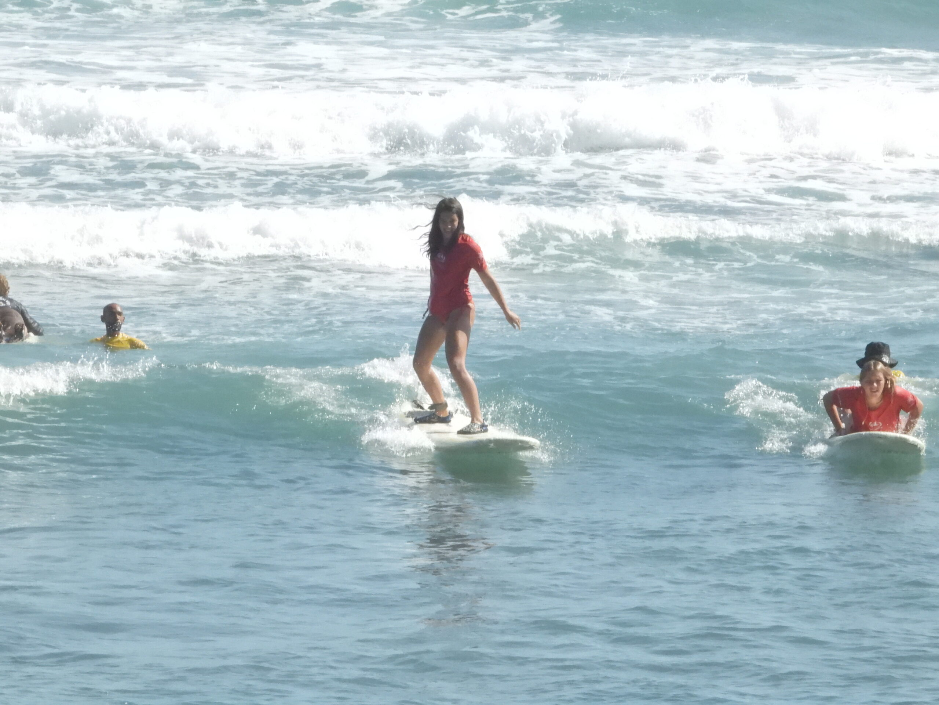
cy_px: 352
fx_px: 10850
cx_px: 470
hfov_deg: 5.0
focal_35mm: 400
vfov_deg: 3.7
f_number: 8
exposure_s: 1/3200
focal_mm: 71.9
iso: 1600
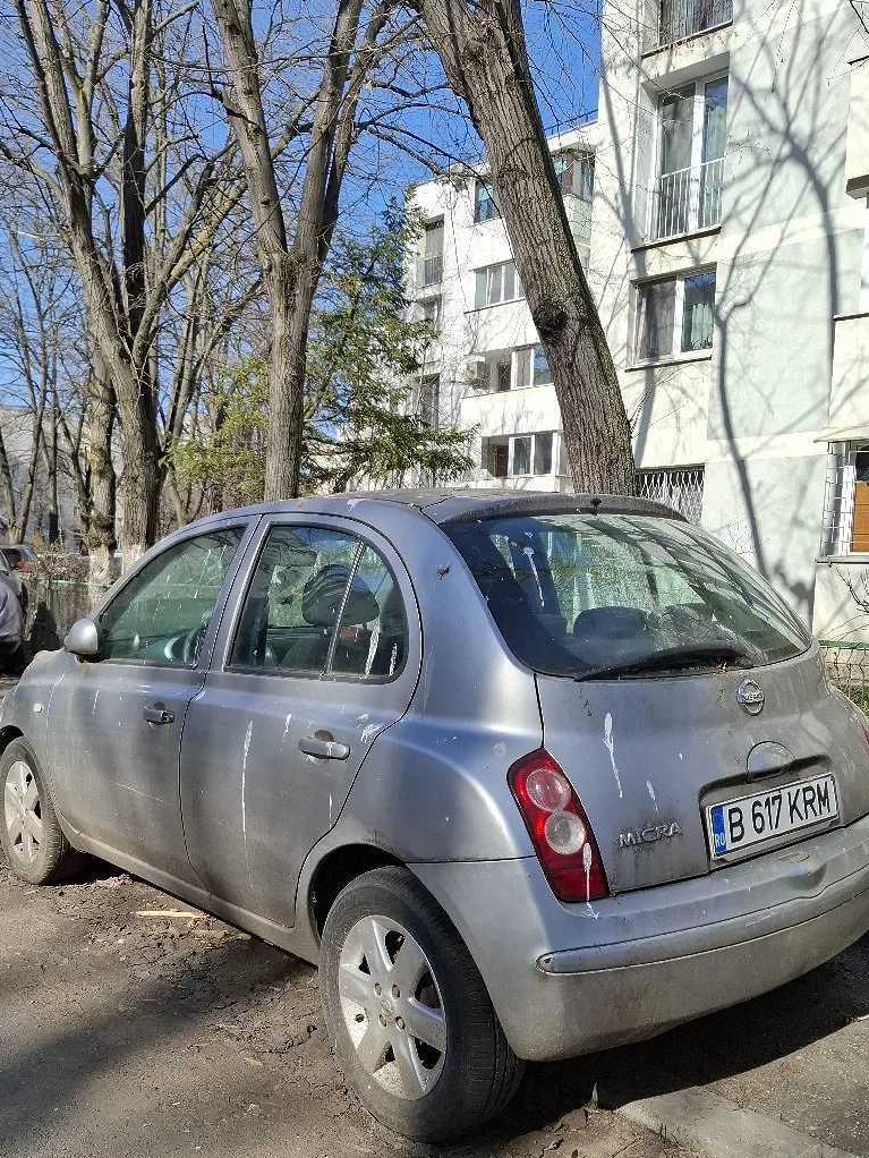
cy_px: 685
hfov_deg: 46.8
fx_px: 1004
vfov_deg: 59.5
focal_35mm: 30
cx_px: 459
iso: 50
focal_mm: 5.54
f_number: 1.8
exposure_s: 1/2000
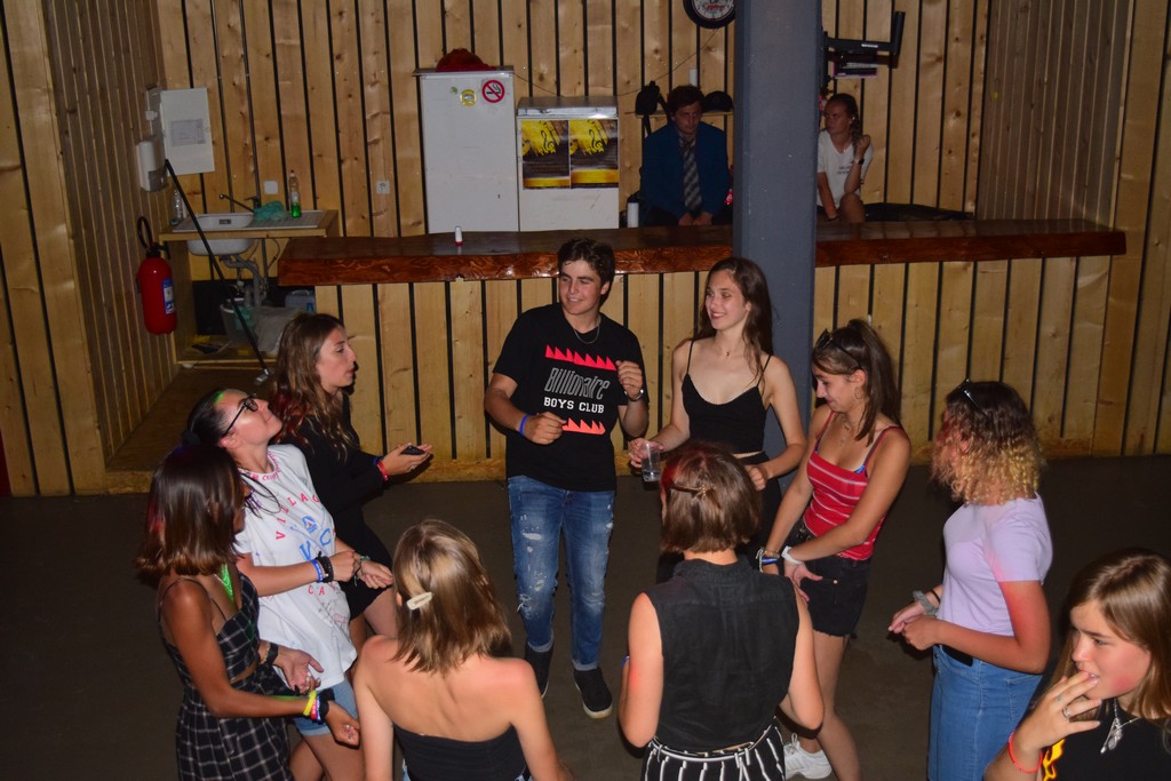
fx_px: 1415
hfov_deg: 45.0
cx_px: 586
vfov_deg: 30.9
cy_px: 390
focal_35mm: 44
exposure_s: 1/200
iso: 1600
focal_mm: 29
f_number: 4.2
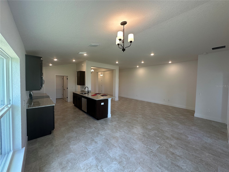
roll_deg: -1.2
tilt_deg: -2.8
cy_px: 86
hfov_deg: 102.1
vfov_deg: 85.7
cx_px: 114
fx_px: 93
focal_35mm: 14
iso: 125
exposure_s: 1/120
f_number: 2.2
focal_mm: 2.22
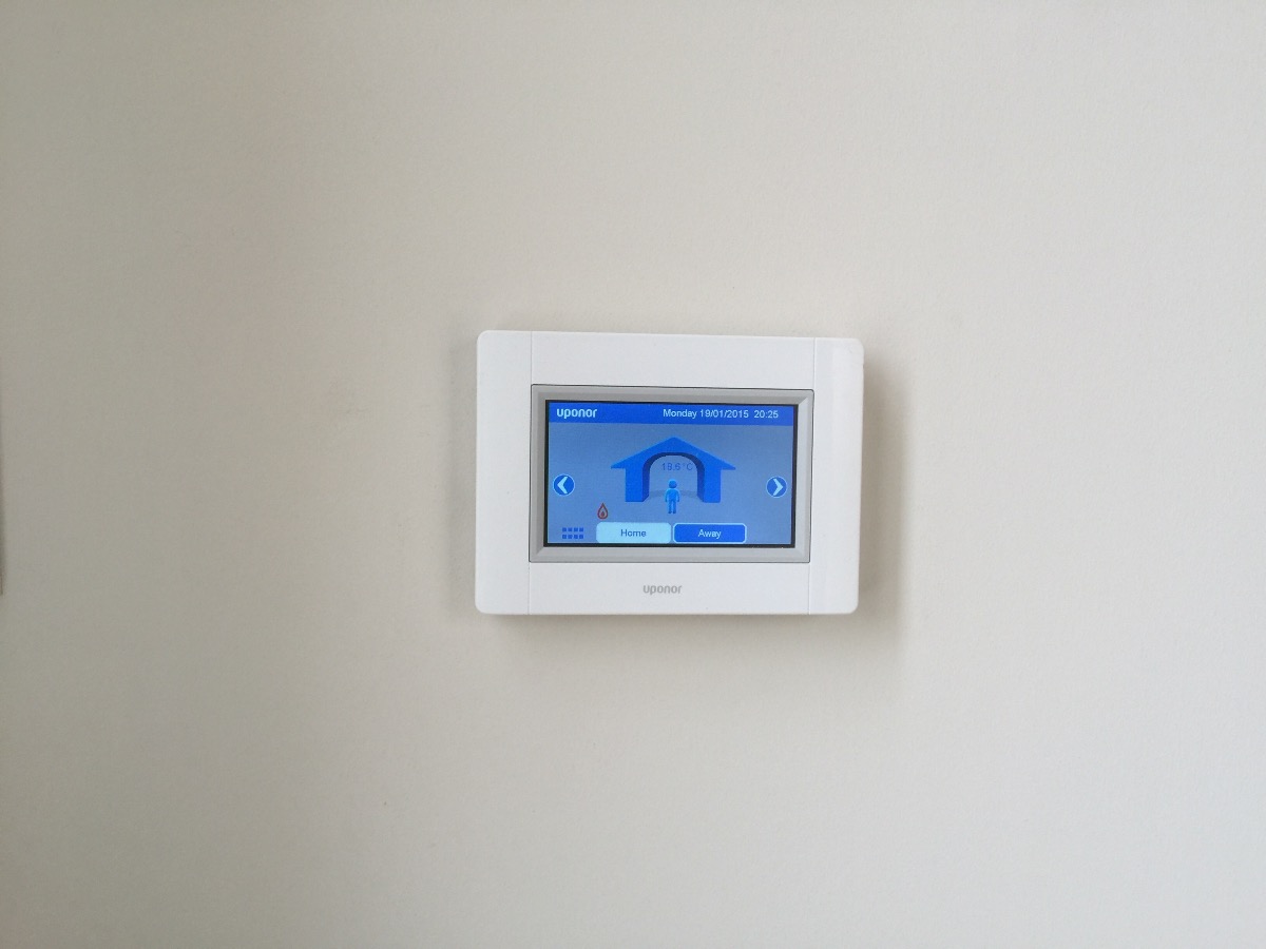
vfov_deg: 48.2
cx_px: 633
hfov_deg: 61.7
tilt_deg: -2.0
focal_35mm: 29
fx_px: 1061
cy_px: 474
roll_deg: -1.0
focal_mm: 4.15
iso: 32
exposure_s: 1/33
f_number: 2.2
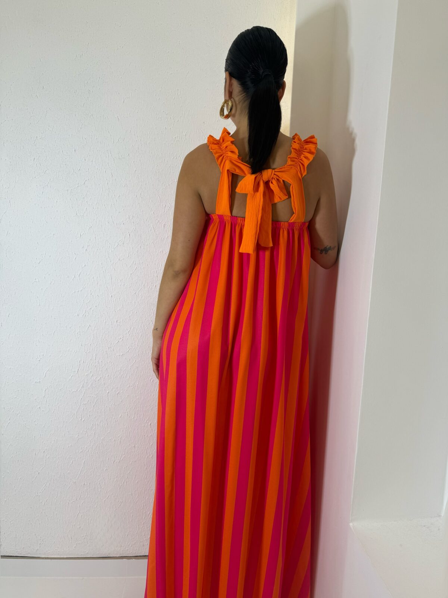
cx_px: 224
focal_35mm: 24
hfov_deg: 56.8
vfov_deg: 71.6
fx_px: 414
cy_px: 299
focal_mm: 6.76
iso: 64
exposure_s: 1/167
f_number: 1.78
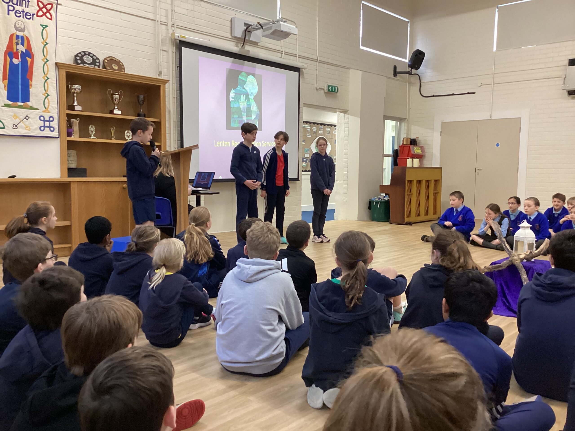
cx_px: 288
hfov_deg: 58.4
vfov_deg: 45.4
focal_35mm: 31
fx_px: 515
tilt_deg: -7.4
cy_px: 216
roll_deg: -2.4
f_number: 2.4
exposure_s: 1/50
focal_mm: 3.3
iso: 320
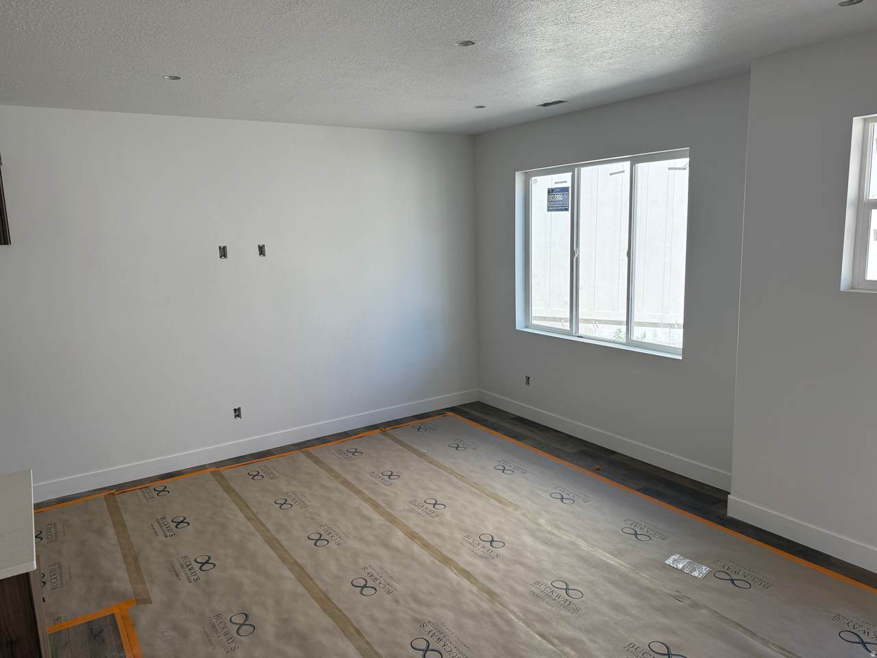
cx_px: 438
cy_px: 329
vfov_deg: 56.8
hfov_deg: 71.6
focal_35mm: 24
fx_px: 608
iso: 100
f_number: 1.78
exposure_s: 1/350
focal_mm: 6.76
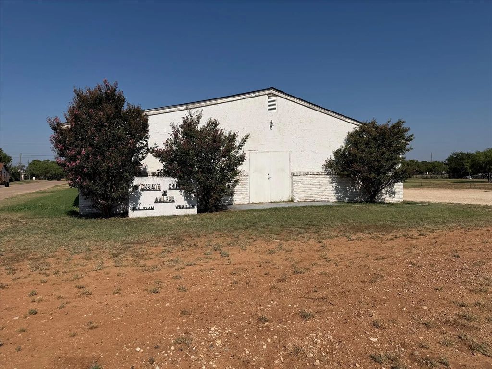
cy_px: 184
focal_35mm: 24
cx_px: 246
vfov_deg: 56.8
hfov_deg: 71.6
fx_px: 341
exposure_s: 1/10309
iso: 80
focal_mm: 6.76
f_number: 1.78
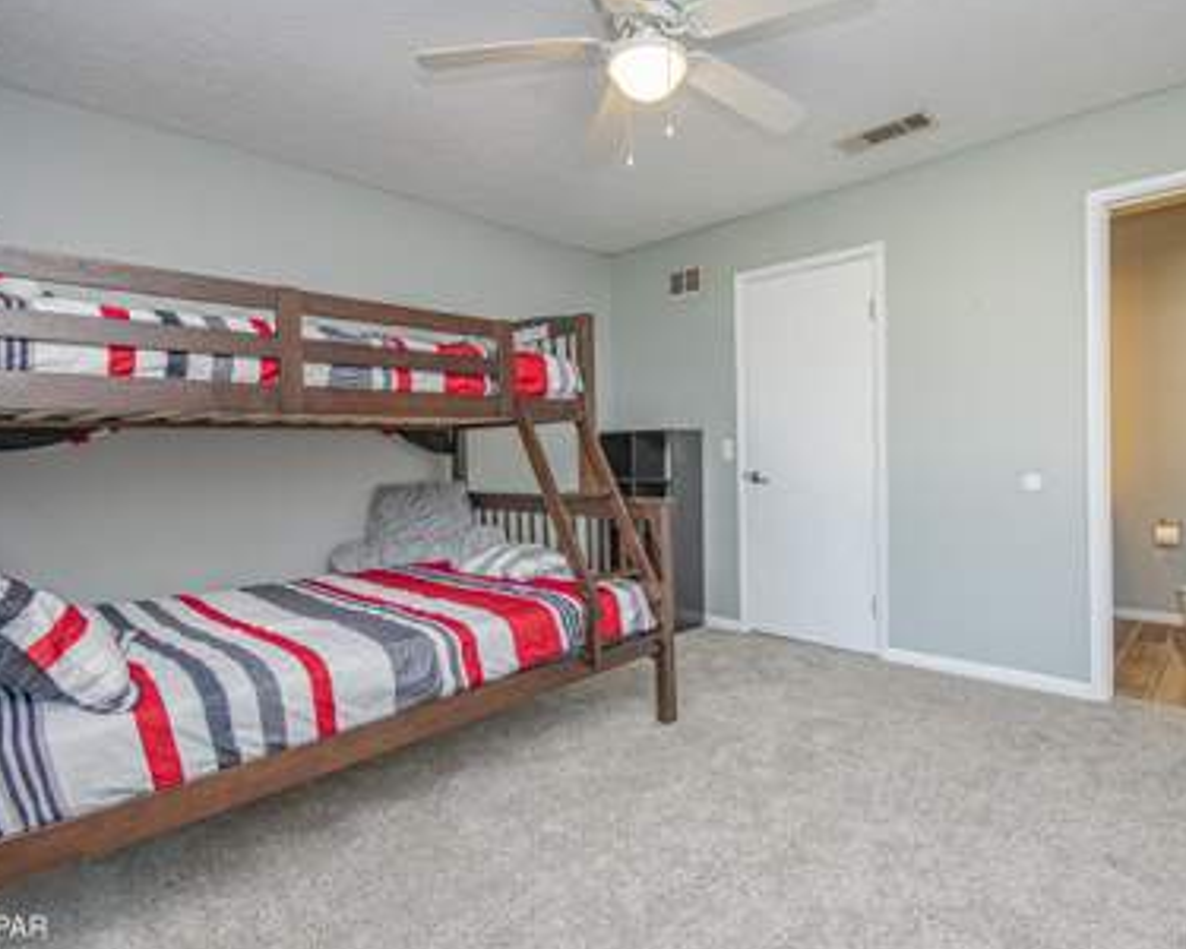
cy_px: 467
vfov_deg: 73.8
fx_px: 632
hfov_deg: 86.2
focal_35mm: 18
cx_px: 636
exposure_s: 1/15
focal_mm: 10
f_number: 8
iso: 400
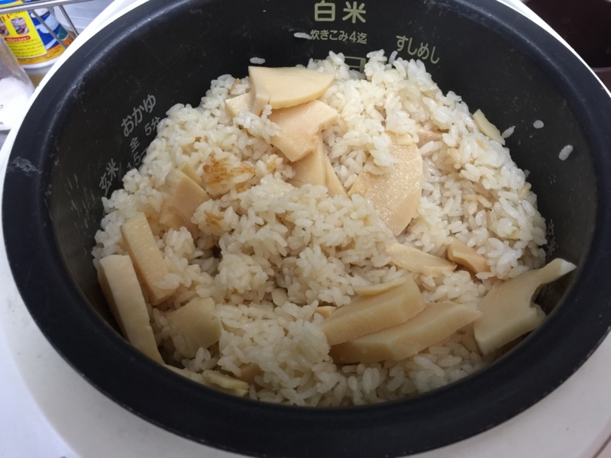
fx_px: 512
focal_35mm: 29
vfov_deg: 48.2
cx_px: 306
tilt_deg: -57.0
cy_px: 229
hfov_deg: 61.7
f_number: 2.2
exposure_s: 1/15
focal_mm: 4.15
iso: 100
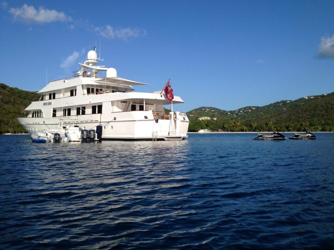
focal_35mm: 35
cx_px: 167
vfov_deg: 40.7
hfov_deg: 52.6
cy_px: 125
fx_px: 338
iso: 64
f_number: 2.4
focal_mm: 4.28
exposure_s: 1/2513
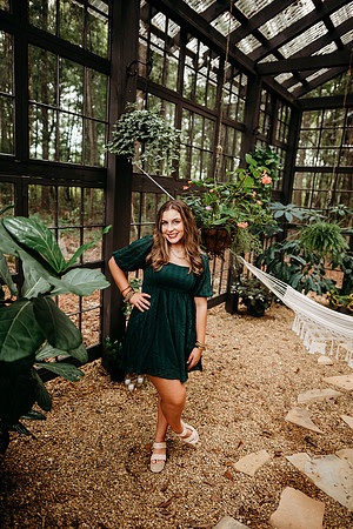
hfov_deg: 53.1
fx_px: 353
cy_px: 264
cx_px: 176
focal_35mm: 24
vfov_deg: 73.7
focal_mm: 24
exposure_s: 1/320
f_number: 2.2
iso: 400
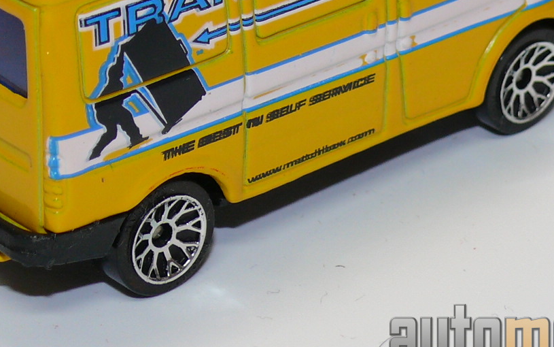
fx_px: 2734
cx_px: 232
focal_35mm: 181
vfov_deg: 7.2
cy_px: -14
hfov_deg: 11.6
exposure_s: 1/30
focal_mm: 12.3
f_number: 4
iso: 100
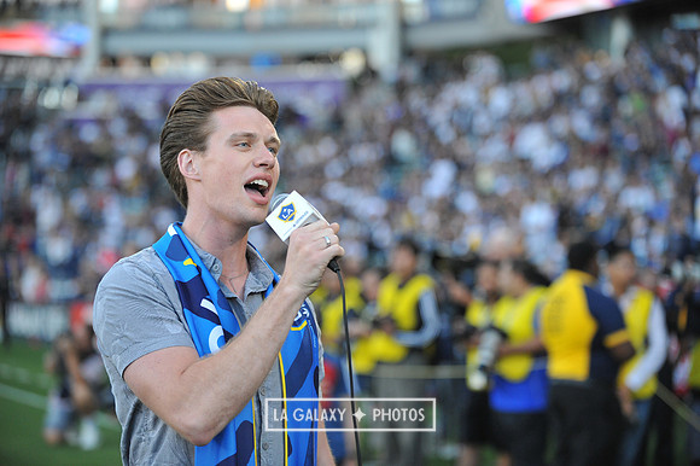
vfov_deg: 14.4
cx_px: 350
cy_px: 233
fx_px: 1846
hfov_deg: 21.5
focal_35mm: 95
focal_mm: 95
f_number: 2.8
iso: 1600
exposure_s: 1/1000
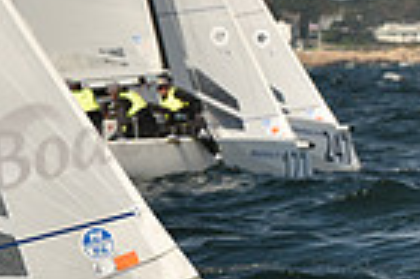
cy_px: 364
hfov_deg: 2.5
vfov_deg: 1.6
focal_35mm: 831
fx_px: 9684
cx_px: -357
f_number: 9
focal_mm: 200
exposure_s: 1/1600
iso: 400
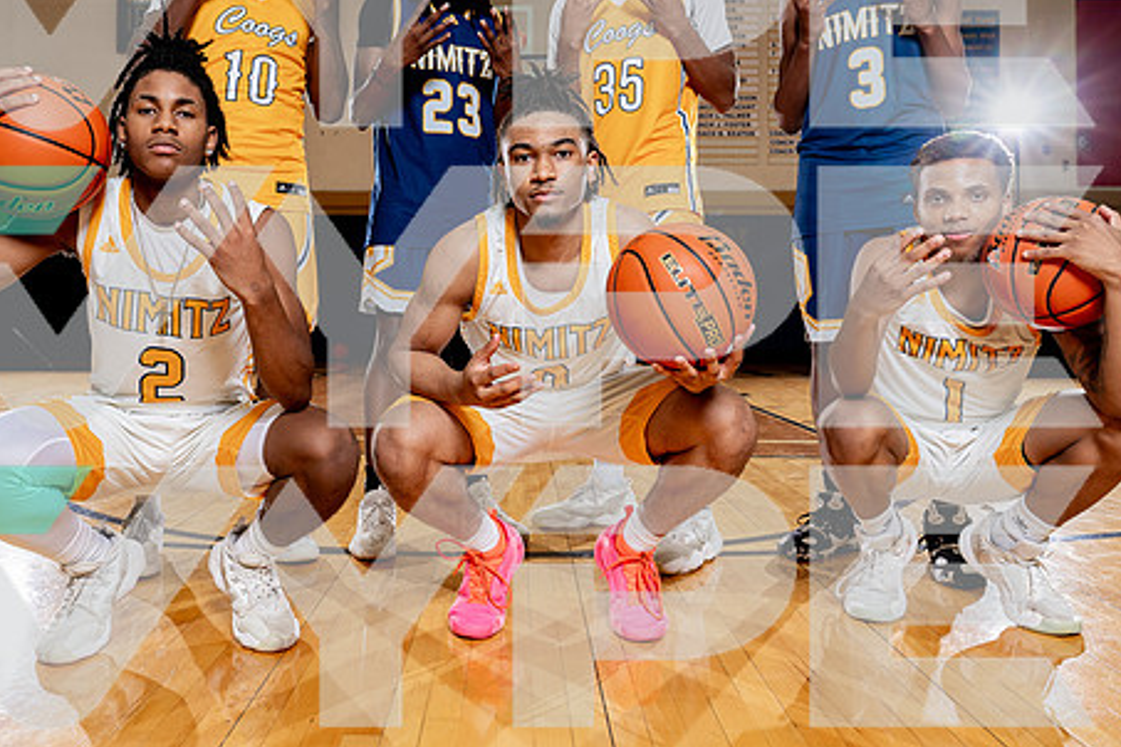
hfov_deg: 58.4
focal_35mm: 32
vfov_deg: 40.9
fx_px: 996
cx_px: 473
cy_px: 298
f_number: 5.6
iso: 640
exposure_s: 1/250
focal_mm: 25
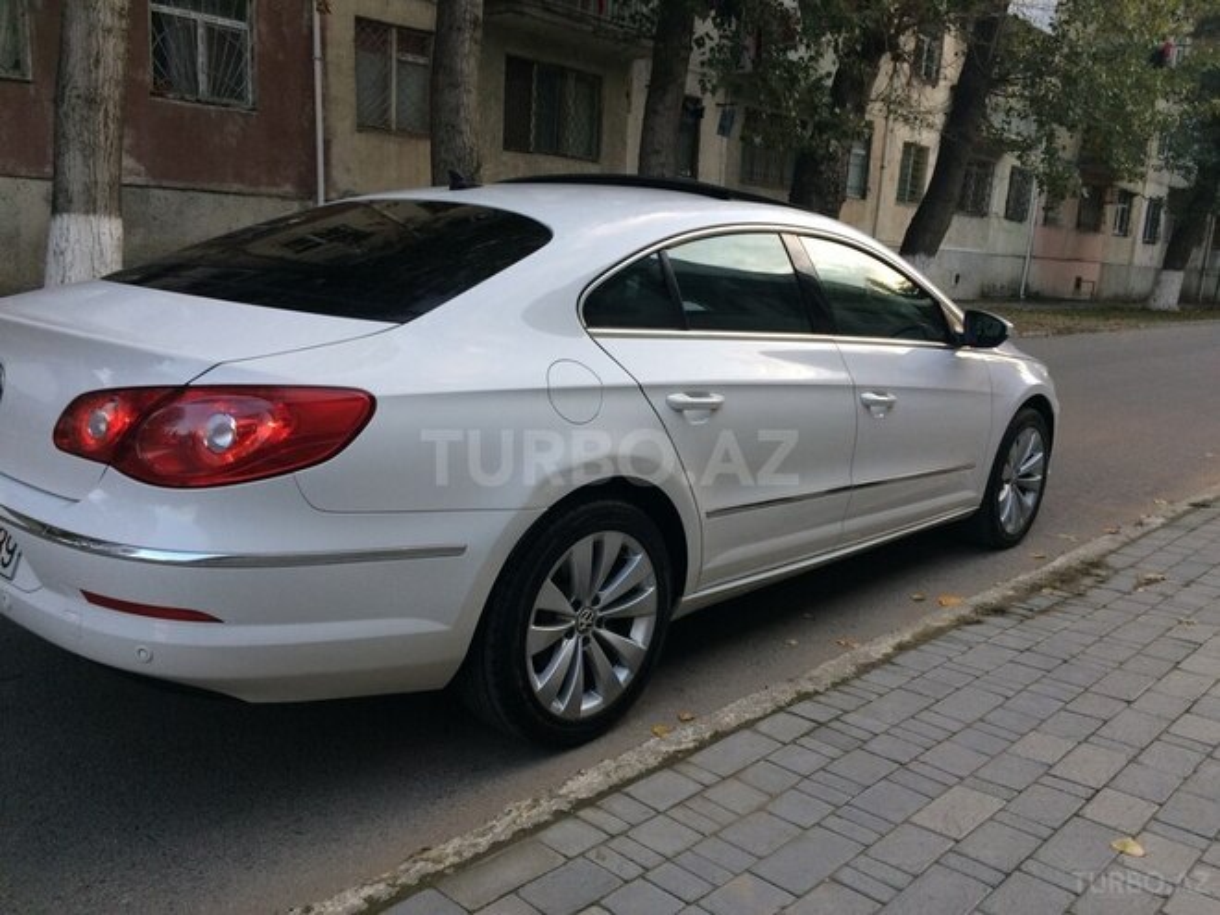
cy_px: 458
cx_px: 610
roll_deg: -3.9
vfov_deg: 48.2
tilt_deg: -11.0
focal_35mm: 29
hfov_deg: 61.7
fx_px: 1022
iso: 64
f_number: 2.2
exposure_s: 1/100
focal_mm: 4.15
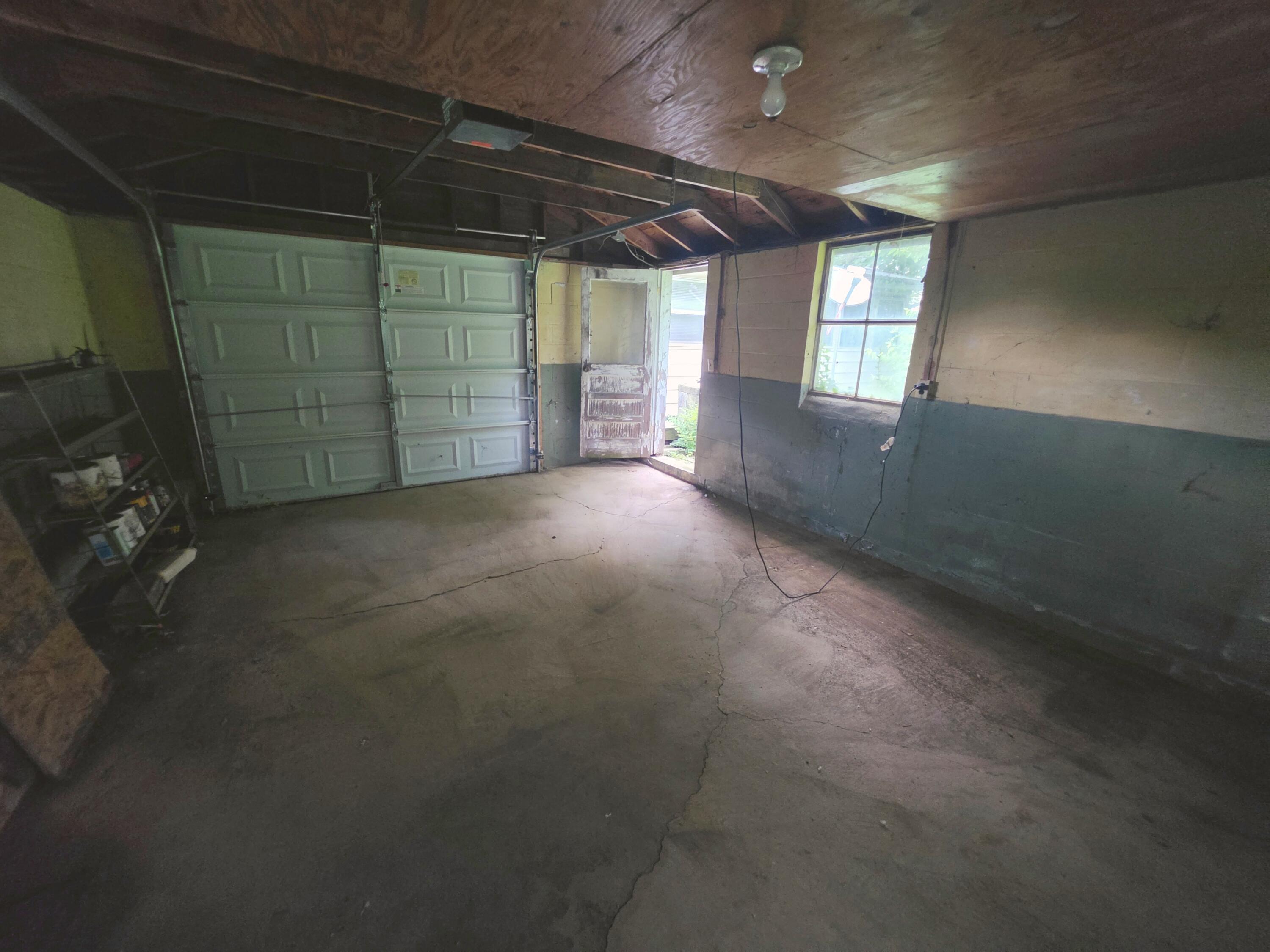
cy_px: 476
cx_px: 635
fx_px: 477
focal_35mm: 13
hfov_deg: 106.2
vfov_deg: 89.9
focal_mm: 2.2
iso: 1250
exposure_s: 1/60
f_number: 1.9
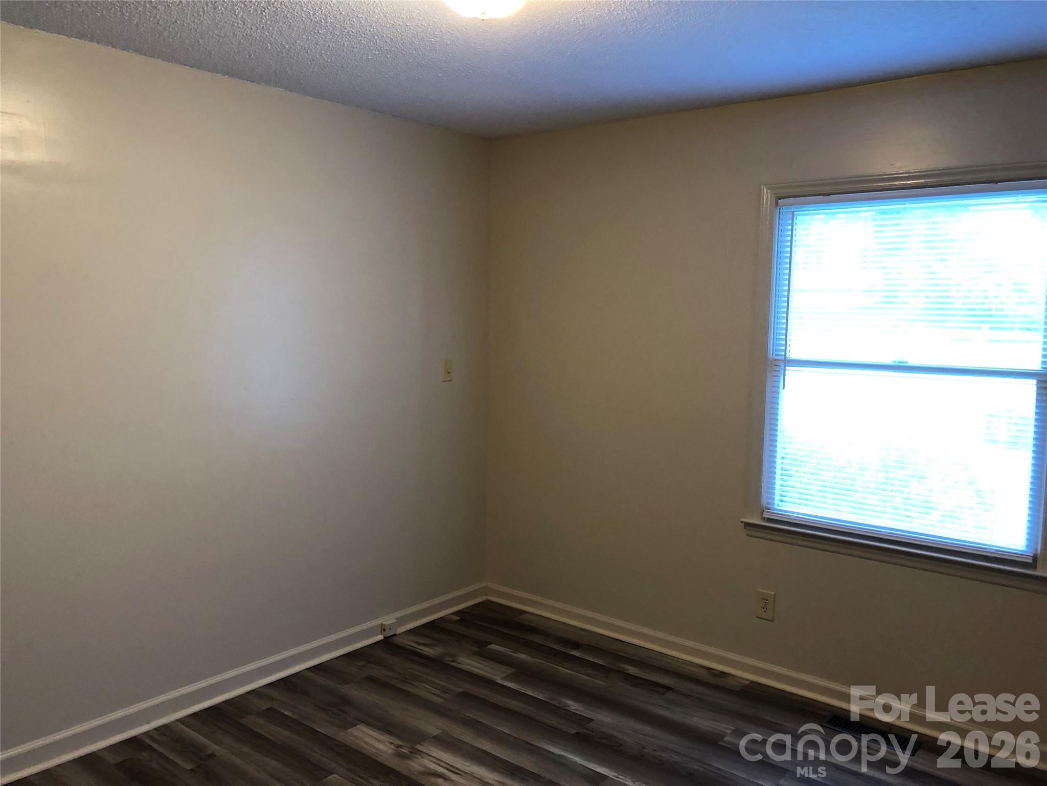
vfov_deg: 49.7
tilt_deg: -6.6
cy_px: 393
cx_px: 524
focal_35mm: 28
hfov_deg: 63.4
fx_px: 847
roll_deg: -0.9
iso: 50
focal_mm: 3.99
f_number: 1.8
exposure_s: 1/15
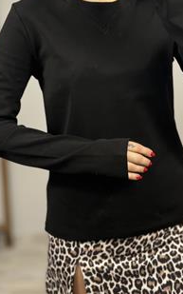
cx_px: 124
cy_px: 113
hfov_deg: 19.1
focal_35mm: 68
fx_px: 543
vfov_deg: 30.1
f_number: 1.78
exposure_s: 1/50
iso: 64
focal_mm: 6.86
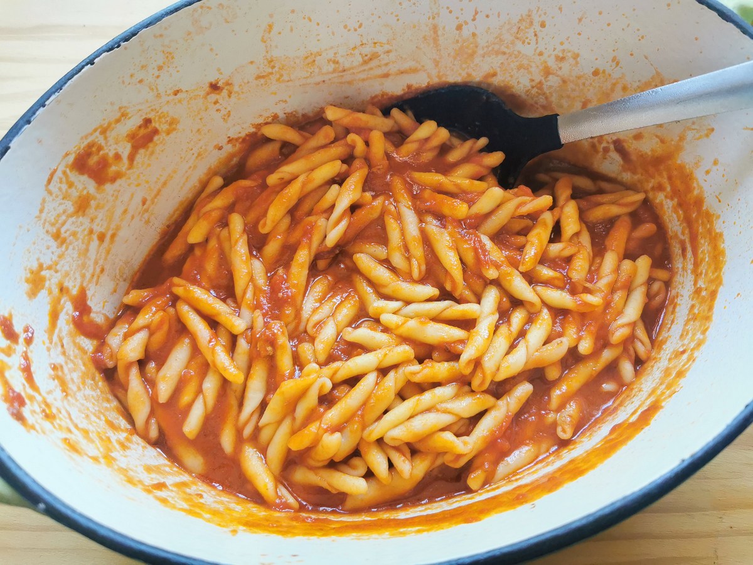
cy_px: 282
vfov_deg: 51.4
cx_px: 376
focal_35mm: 27
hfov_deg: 65.3
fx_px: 587
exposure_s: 1/100
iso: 160
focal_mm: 5.56
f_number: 1.6
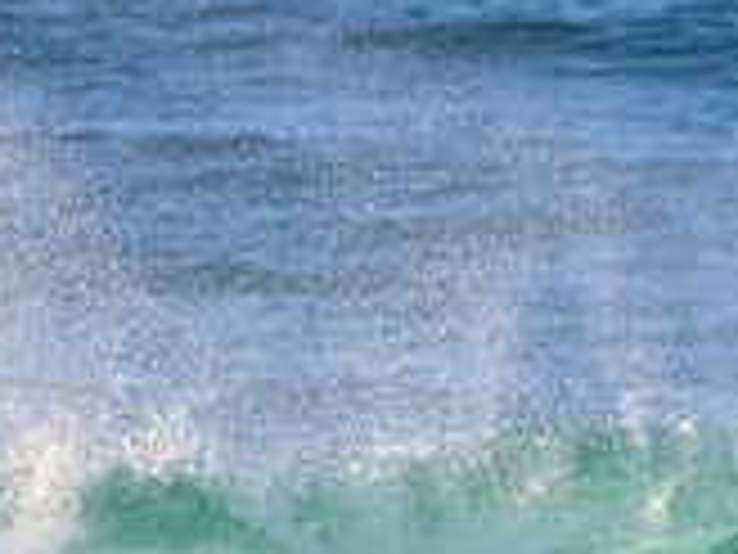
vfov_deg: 0.5
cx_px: 850
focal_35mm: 2724
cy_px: 817
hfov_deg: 0.7
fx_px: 58075
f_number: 11
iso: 2200
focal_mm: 800
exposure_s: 1/1600
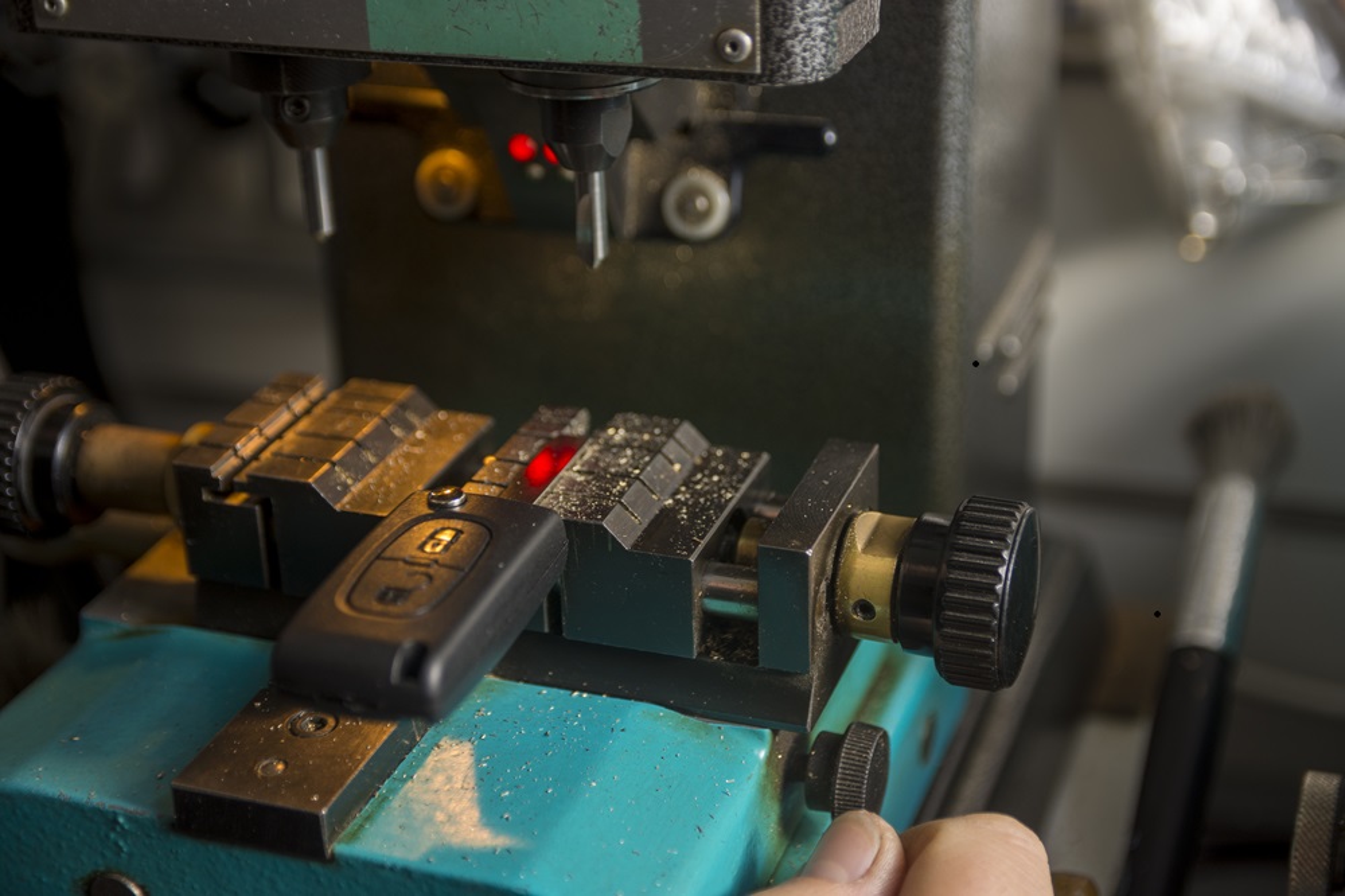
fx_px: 2465
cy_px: 448
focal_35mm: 66
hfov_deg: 30.5
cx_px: 672
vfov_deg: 20.6
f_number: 2.8
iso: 100
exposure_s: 1/60
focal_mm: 44
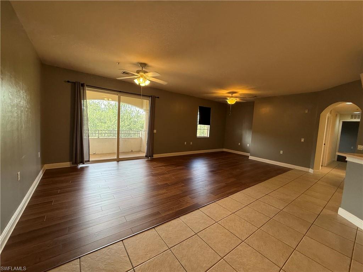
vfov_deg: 85.7
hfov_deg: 102.1
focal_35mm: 14
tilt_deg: -3.3
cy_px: 136
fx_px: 147
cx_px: 182
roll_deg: -4.1
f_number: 2.2
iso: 160
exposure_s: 1/120
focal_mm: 2.22
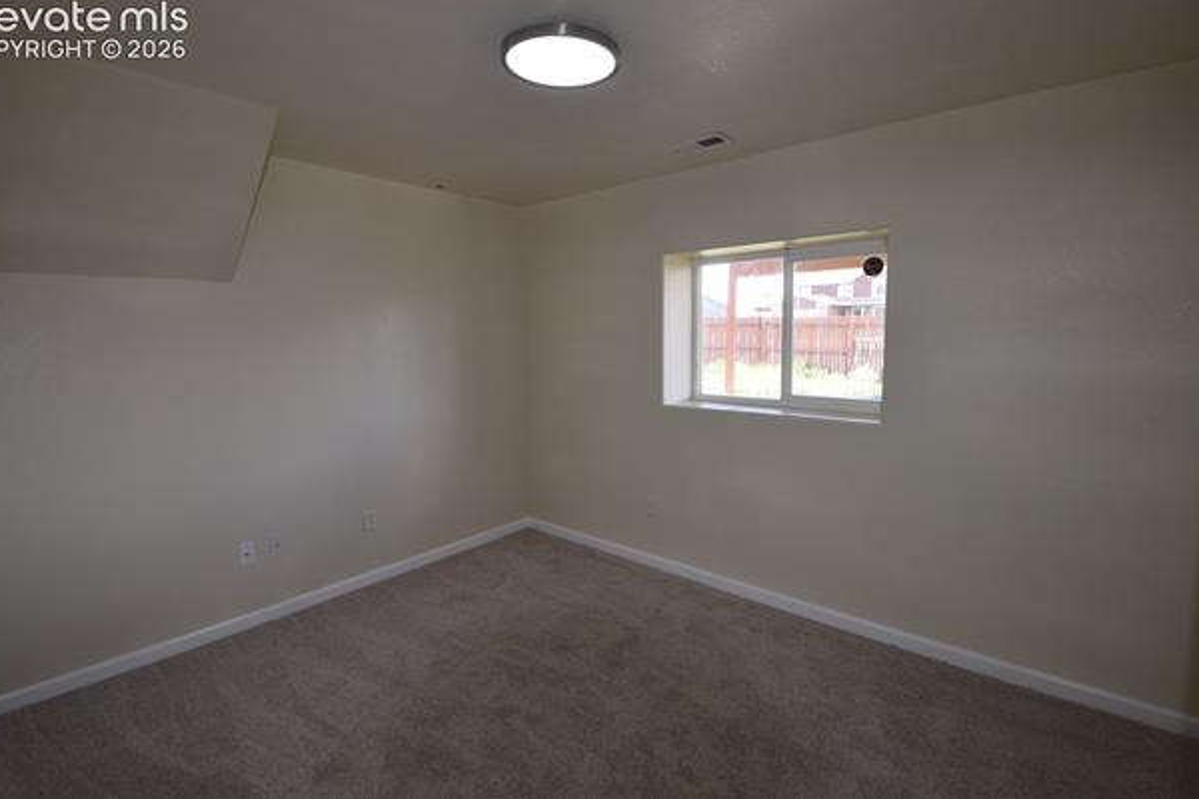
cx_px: 584
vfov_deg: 73.7
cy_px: 375
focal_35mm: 16
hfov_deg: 96.7
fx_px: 533
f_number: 5.6
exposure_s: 1/125
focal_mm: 10
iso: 400
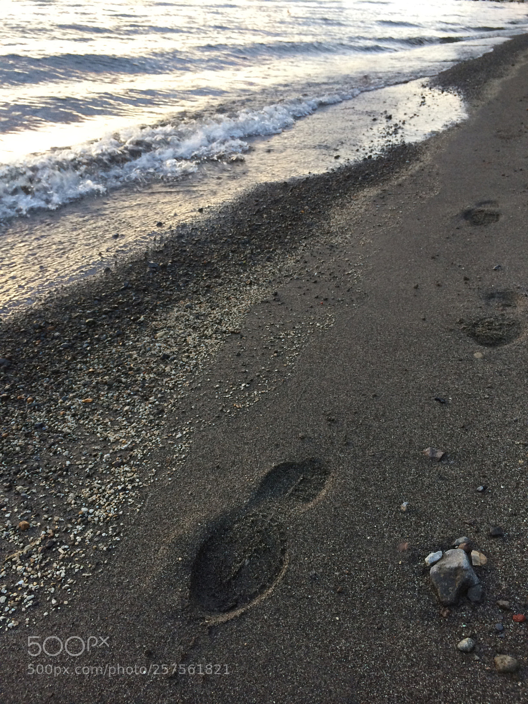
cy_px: 352
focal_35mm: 30
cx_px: 264
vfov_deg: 60.0
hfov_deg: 46.8
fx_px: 610
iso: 40
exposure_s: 1/30
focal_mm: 4.12
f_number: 2.2
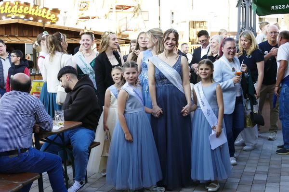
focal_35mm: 43
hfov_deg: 45.4
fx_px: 345
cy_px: 96
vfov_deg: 31.2
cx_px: 144
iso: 125
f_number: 3.2
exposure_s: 1/125
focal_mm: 15.02
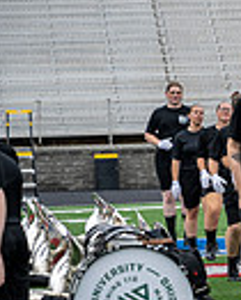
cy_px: 258
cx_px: 643
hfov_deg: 5.1
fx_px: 2583
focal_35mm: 290
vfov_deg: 6.7
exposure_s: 1/800
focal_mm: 70
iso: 250
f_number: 4
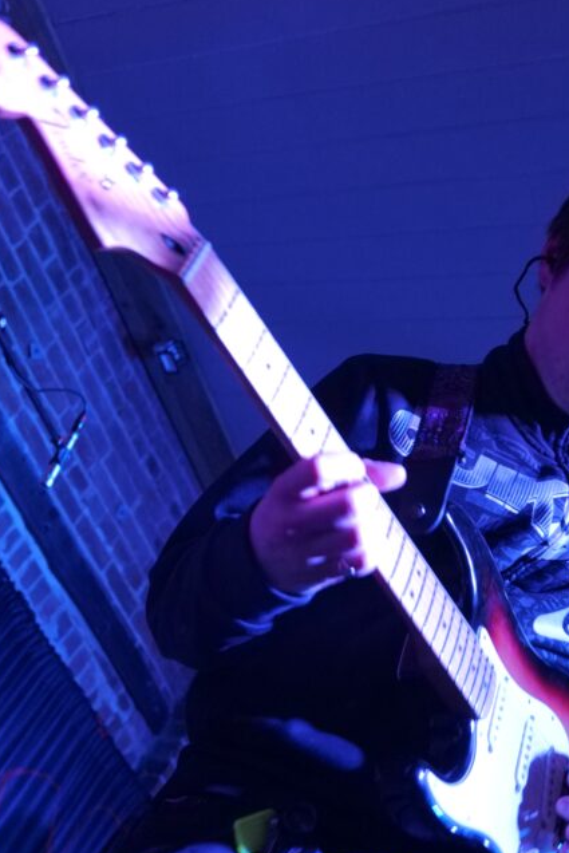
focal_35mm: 45
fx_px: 1066
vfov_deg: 43.3
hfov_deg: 29.9
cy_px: 526
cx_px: 313
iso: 6400
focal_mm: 28
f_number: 4
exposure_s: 1/30
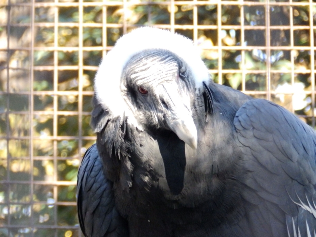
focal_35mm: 489
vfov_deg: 3.0
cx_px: 158
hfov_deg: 4.1
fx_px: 4464
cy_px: 118
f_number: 5.7
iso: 1600
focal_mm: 87.5
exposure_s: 1/250
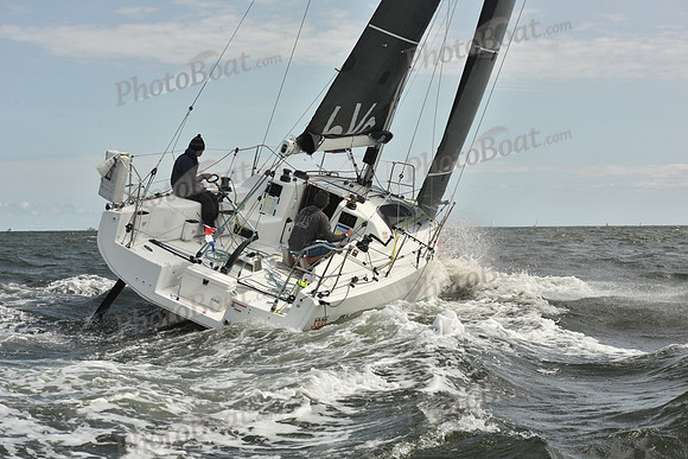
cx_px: 344
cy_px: 230
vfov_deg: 19.5
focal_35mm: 70
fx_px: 1338
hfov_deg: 28.8
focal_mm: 70
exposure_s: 1/800
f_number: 10
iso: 250
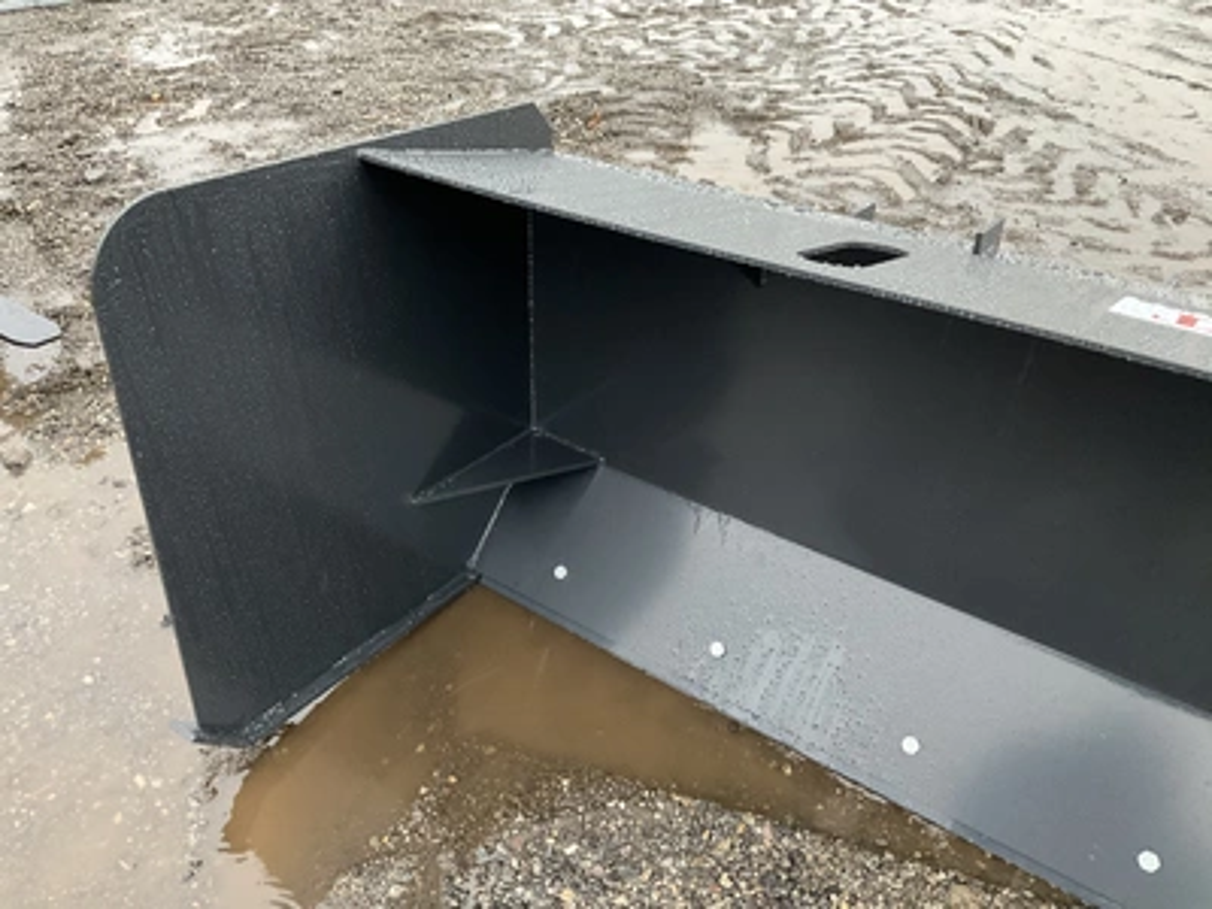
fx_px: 1015
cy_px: 454
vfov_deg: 48.2
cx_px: 606
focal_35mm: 29
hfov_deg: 61.7
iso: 200
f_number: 1.8
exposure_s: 1/60
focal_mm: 3
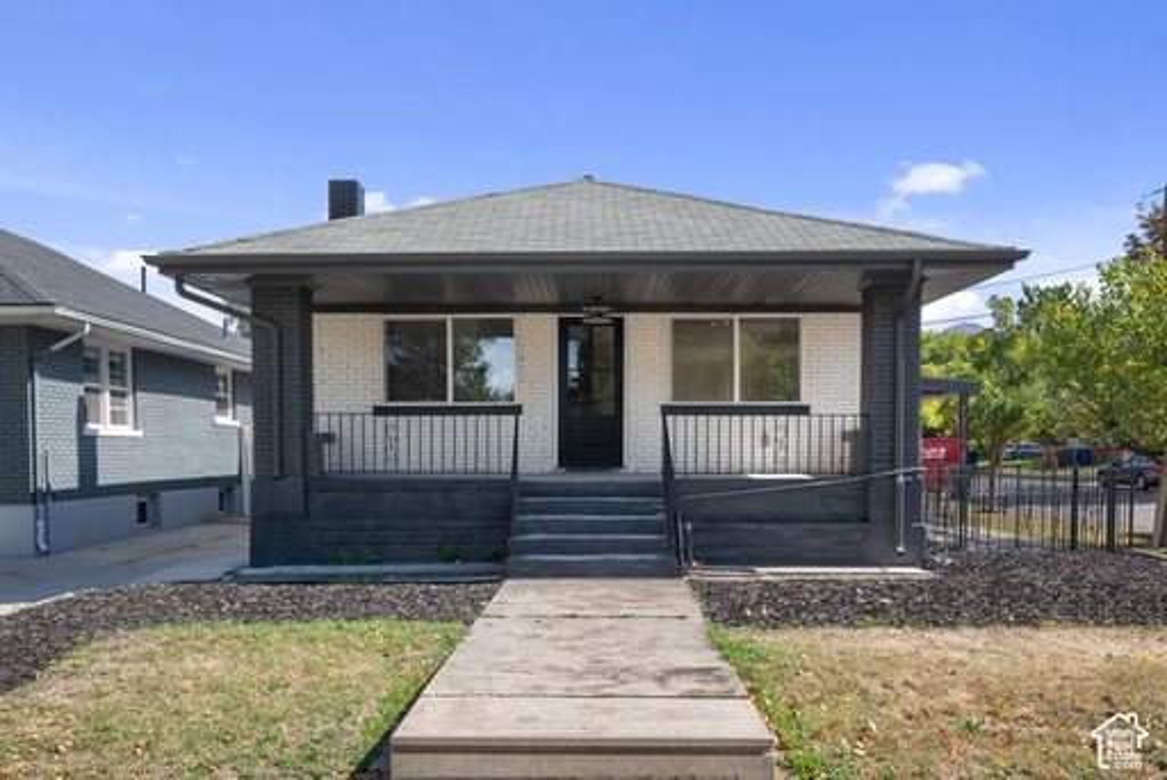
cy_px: 390
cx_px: 584
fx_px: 973
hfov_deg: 61.9
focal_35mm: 30
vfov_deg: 43.7
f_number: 8
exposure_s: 1/500
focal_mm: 30
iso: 800
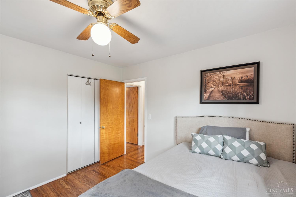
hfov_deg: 100.4
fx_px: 123
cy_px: 98
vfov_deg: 77.3
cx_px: 148
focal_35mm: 15
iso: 100
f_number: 8
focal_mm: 15
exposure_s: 1/10
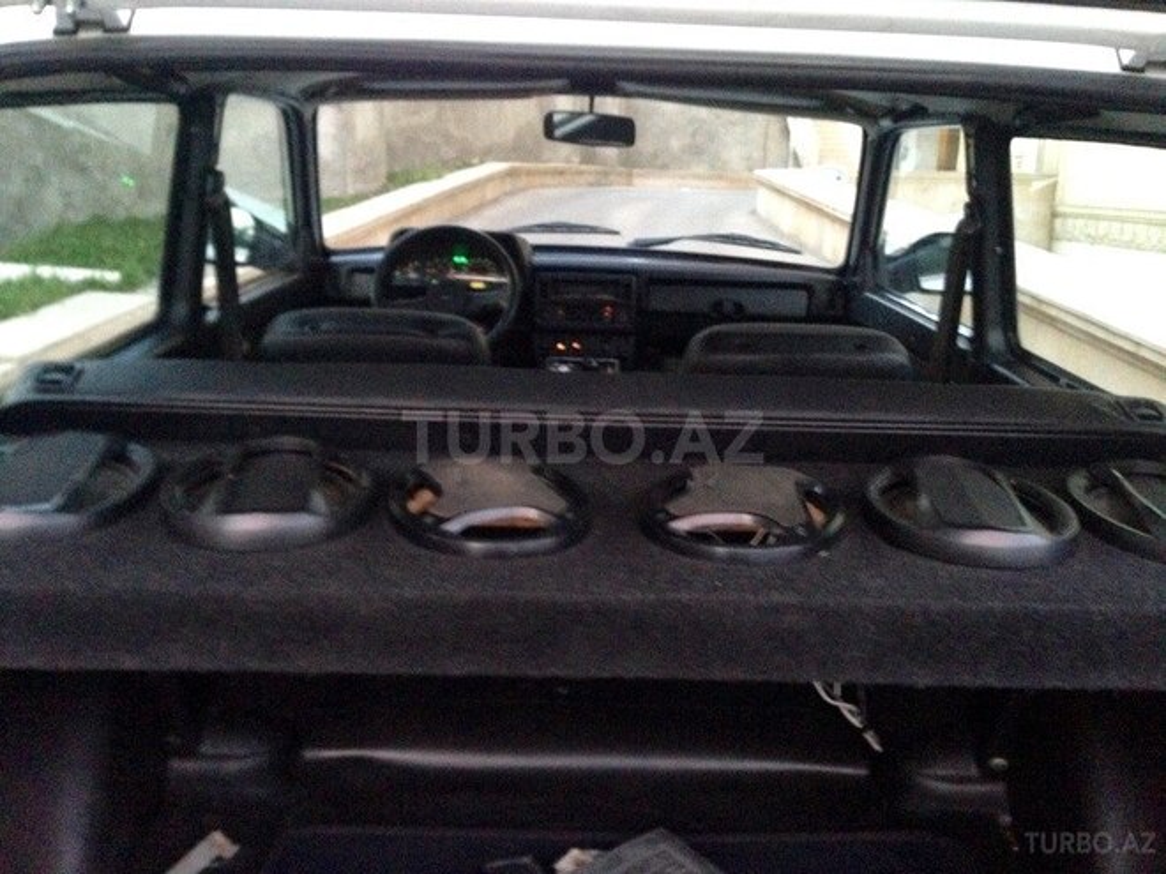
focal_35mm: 33
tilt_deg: -15.2
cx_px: 583
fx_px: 1112
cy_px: 437
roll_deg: -1.1
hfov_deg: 55.4
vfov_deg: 42.9
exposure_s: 1/15
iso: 640
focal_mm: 4.12
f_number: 2.4
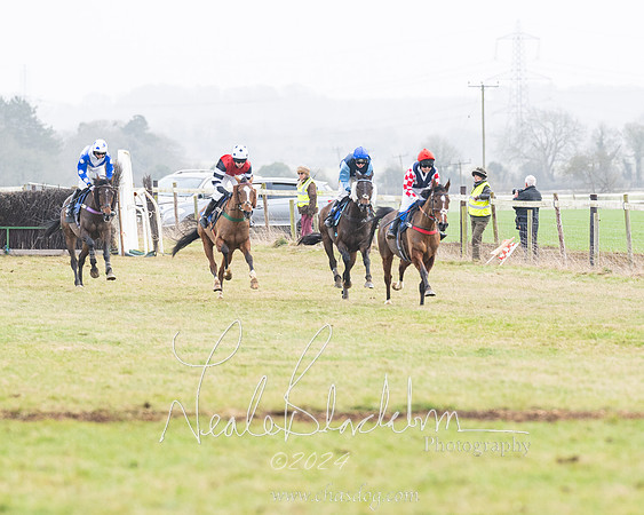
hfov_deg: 4.4
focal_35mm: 441
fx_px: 8399
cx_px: 420
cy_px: 259
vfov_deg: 3.5
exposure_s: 1/640
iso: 400
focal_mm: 200
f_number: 4
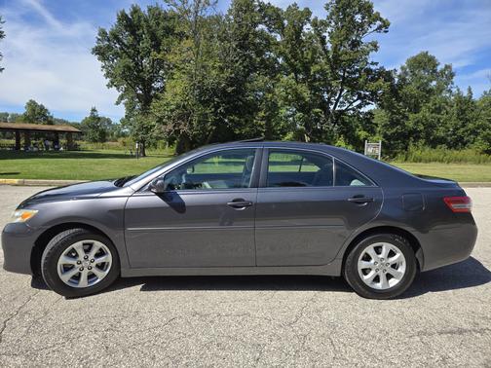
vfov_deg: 58.9
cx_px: 246
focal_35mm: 23
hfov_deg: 73.9
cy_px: 184
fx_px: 326
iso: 25
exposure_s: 1/1376
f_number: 1.8
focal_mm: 5.4
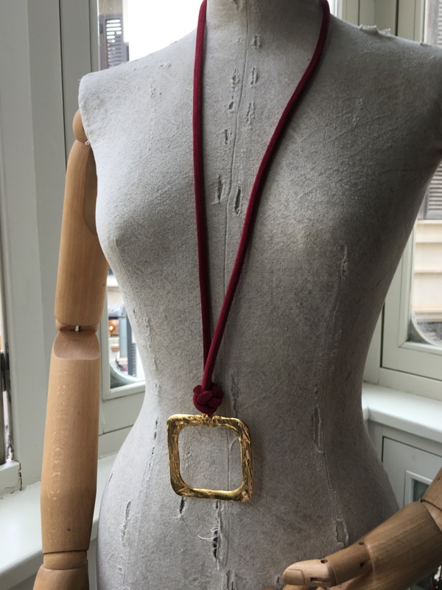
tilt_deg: -6.8
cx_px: 221
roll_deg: -0.8
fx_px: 494
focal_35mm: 29
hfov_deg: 48.2
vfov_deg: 61.7
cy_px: 295
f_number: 2.2
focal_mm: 4.15
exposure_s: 1/60
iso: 25
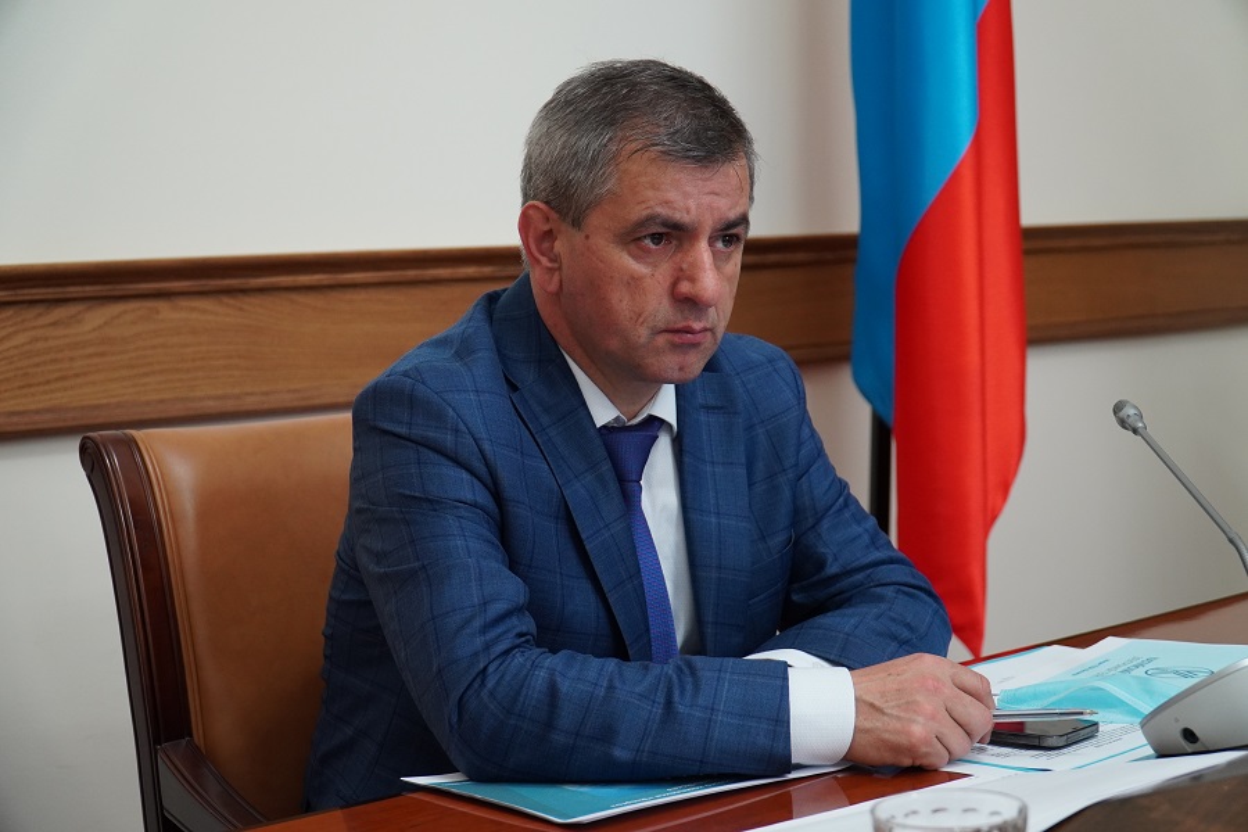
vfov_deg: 22.1
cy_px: 416
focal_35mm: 62
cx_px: 624
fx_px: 2132
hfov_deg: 32.6
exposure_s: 1/100
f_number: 4
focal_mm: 41
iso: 1250
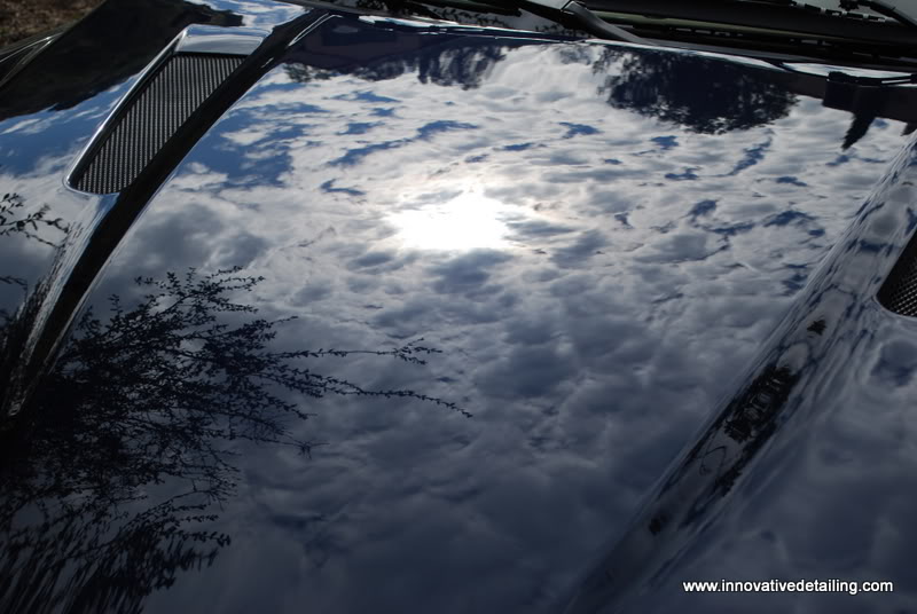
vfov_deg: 21.6
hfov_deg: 31.8
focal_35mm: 63
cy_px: 307
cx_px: 458
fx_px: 1607
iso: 100
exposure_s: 1/320
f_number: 9
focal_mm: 42
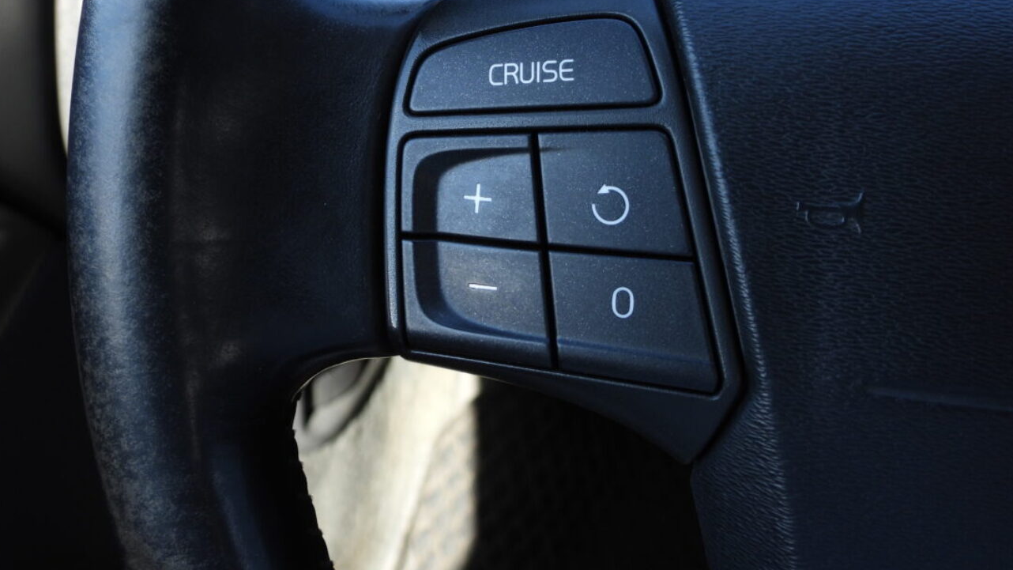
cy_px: 157
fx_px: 1236
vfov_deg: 25.7
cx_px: 488
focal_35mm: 46
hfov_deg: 44.6
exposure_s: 1/100
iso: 100
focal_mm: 6.8
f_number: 3.2
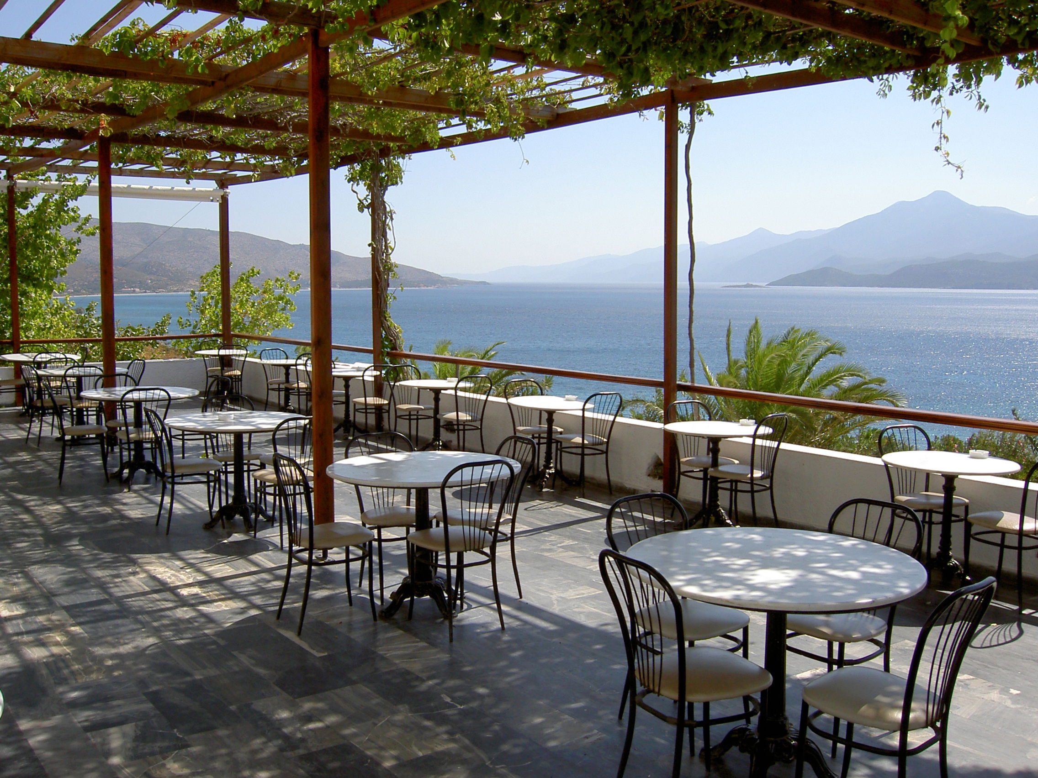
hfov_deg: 54.0
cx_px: 519
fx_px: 1020
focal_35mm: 34
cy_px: 389
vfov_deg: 41.8
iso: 50
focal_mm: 5.6
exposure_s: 1/400
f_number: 4.7
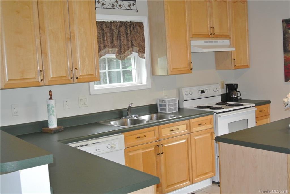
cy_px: 97
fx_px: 355
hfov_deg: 44.5
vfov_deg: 30.6
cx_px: 145
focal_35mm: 44
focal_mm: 16.3
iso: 800
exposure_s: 1/60
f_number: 4.2
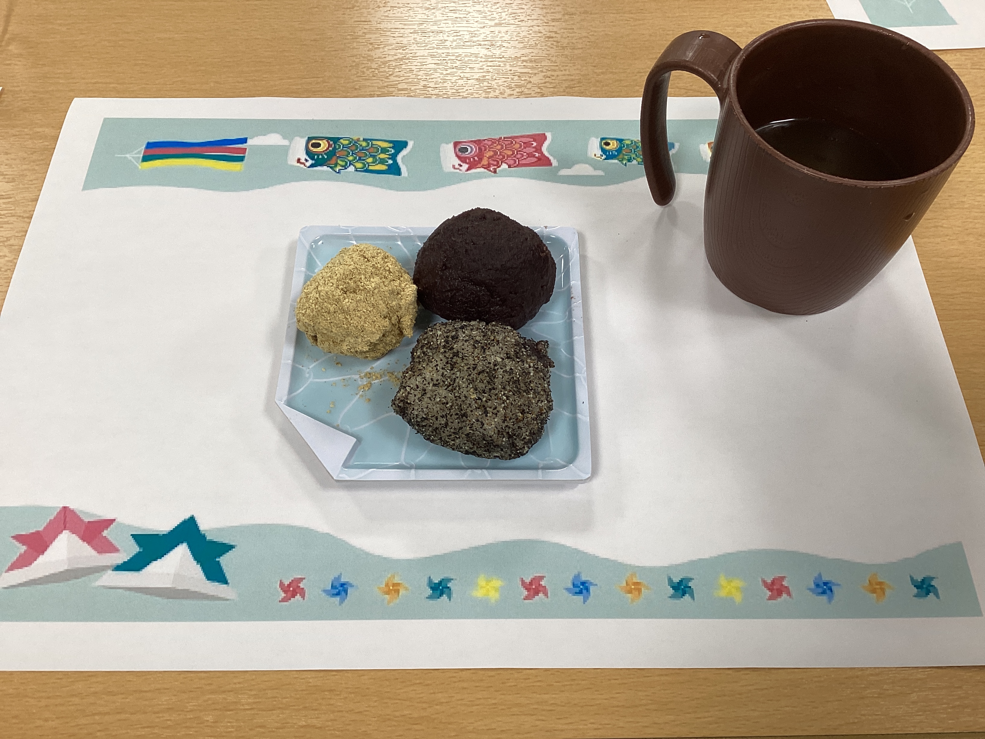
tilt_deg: -59.5
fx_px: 882
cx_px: 492
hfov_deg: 58.4
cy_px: 370
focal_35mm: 31
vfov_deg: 45.4
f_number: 2.4
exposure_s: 1/50
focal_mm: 3.3
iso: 50
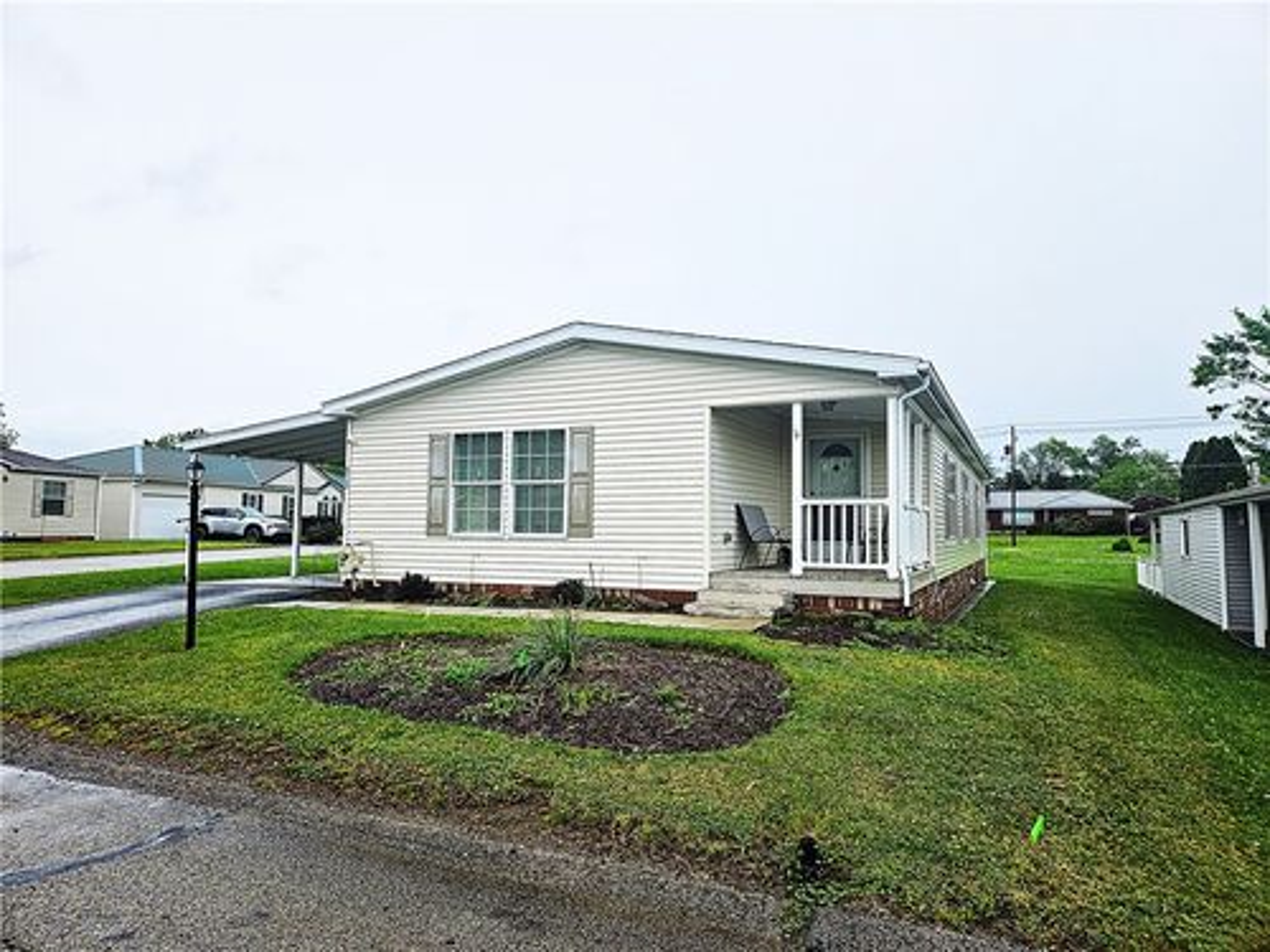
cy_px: 476
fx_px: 844
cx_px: 635
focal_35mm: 23
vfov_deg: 58.9
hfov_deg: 73.9
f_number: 1.8
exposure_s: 1/1218
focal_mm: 5.4
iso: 25
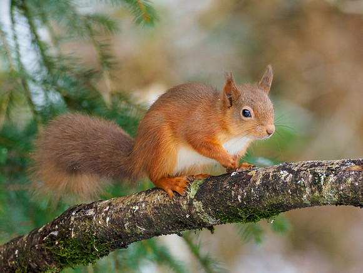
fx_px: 10210
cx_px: 219
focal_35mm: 974
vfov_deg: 1.5
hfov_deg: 2.0
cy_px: 115
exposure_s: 1/250
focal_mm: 300
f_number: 4.5
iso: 1250
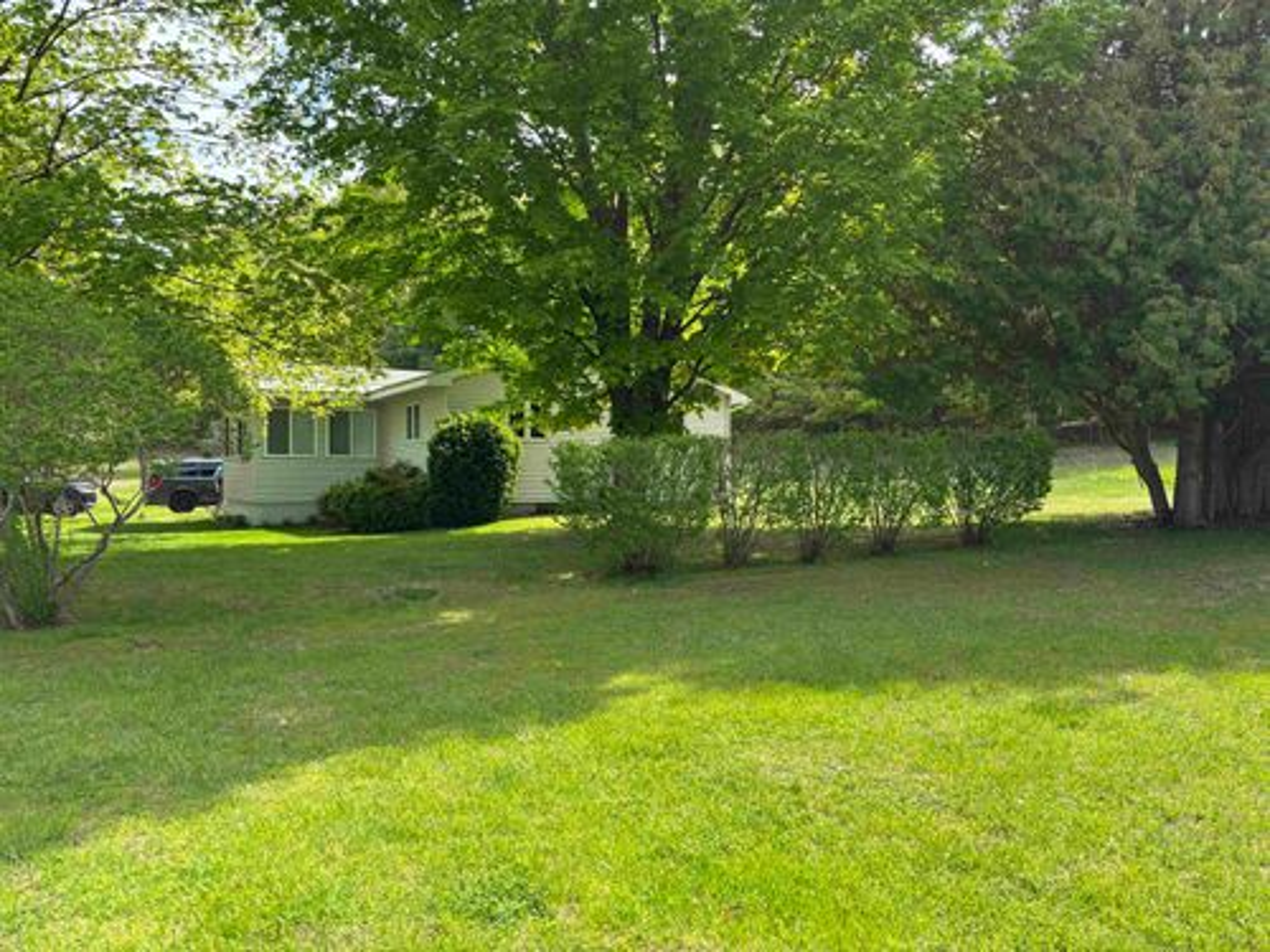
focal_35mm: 26
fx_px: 954
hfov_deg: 67.3
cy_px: 476
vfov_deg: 53.1
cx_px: 635
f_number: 1.6
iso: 50
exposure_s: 1/880
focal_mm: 5.96
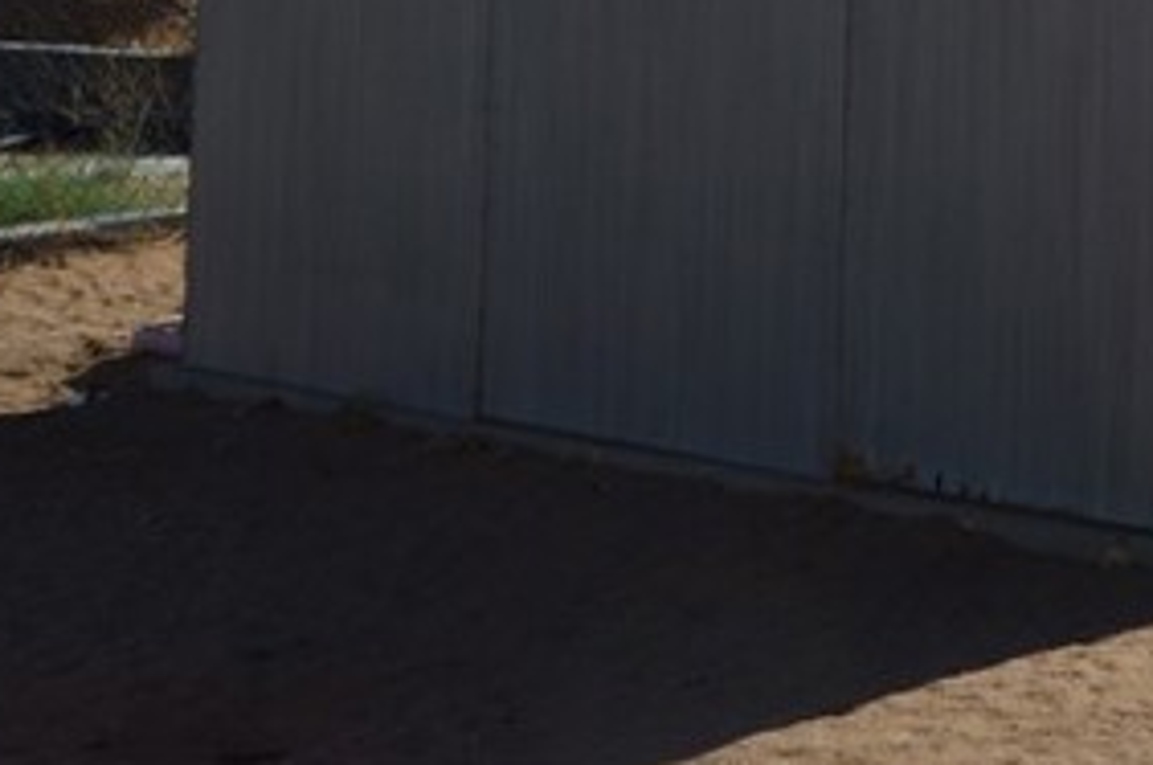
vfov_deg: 13.0
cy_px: -462
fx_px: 3133
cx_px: 1967
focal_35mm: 98
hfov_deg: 17.6
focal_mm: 18
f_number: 11
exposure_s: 1/500
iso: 180
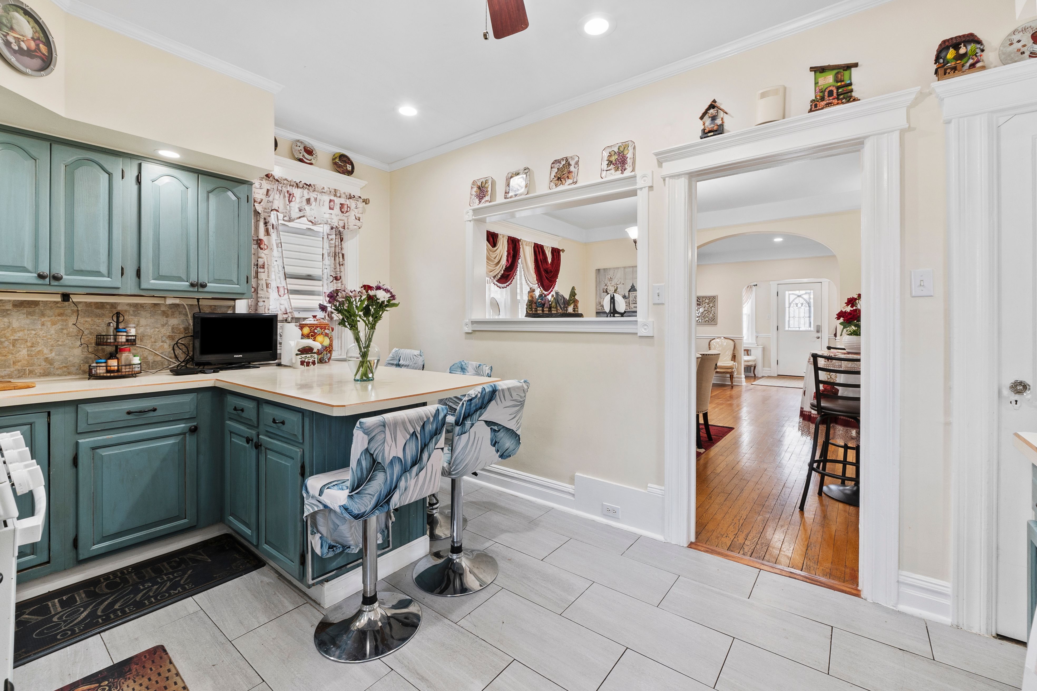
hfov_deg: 100.4
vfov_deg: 77.3
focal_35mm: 15
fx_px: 432
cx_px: 518
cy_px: 346
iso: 200
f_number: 9
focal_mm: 10
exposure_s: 1
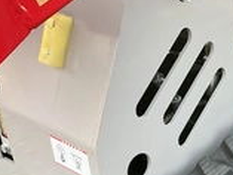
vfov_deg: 18.9
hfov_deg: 24.3
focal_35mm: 74
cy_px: 206
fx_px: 498
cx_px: 264
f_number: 1.8
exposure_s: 1/74
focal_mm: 3
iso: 64
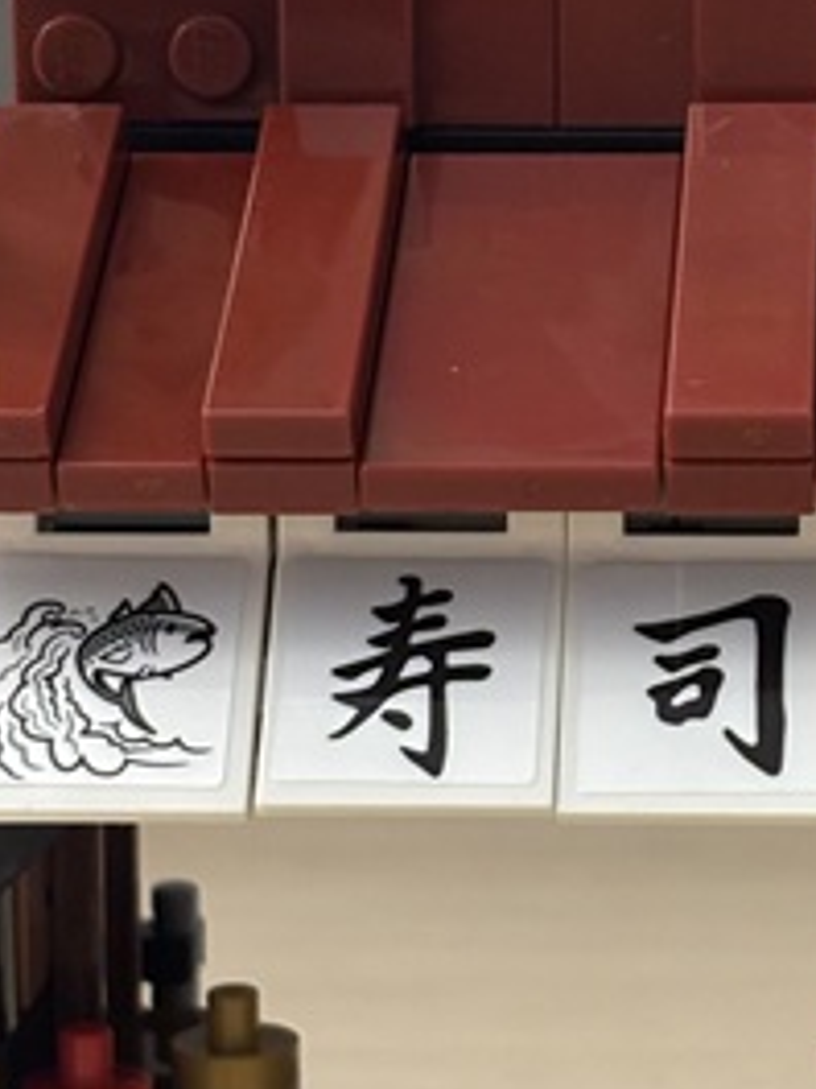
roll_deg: -0.3
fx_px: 4997
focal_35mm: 159
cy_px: 516
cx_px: 668
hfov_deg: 9.3
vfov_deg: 12.4
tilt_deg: -9.7
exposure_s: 1/30
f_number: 1.6
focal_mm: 5.96
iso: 320
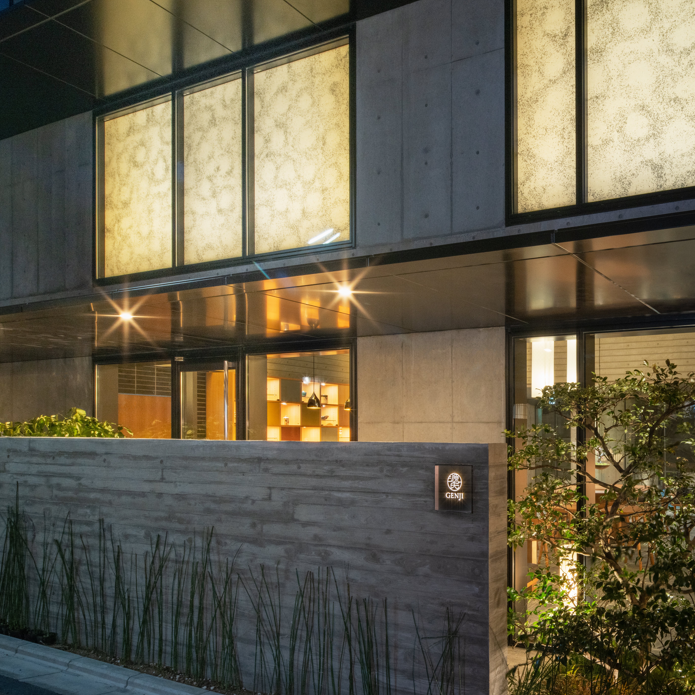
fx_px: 568
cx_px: 557
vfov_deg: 62.7
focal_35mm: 25
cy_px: 391
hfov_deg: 58.1
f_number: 16
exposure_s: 1/1.25
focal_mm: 17
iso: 400
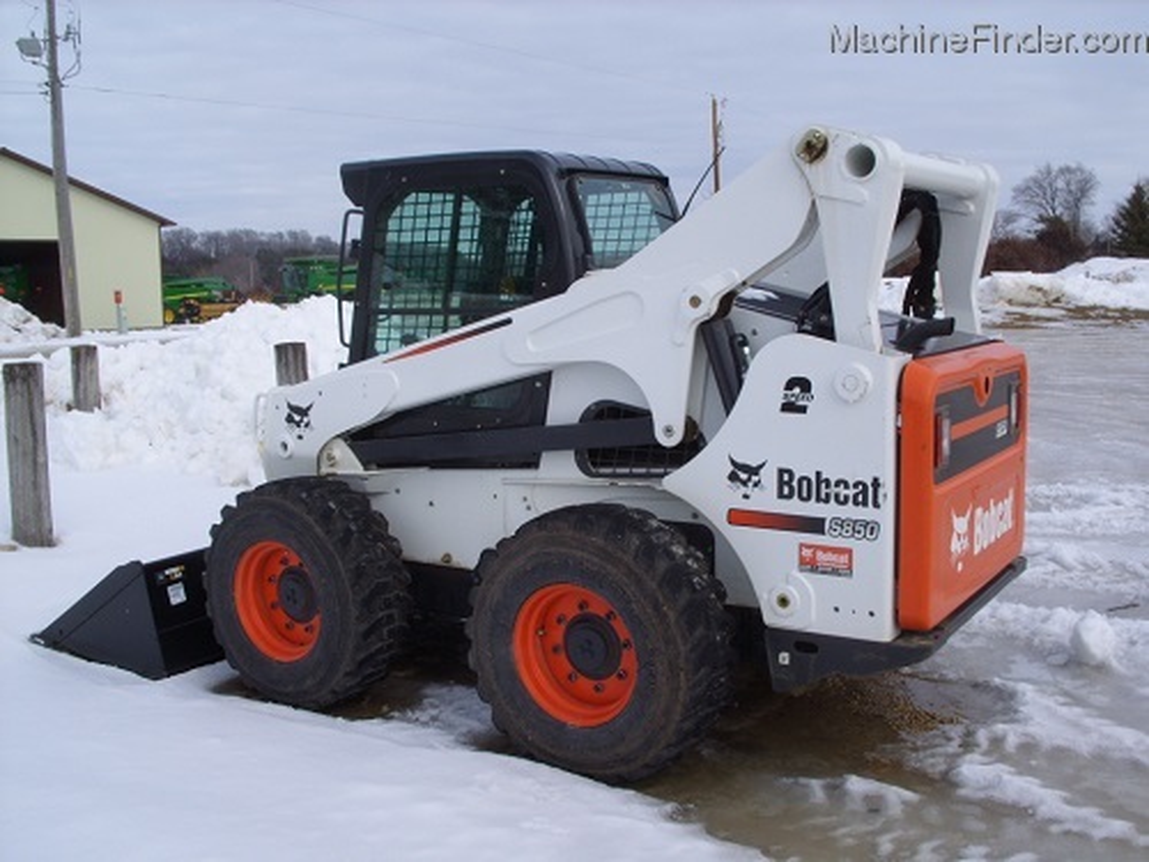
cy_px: 431
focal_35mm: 38
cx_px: 574
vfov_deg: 37.7
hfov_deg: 49.0
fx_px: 1261
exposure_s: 1/309
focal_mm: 7.8
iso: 50
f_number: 7.4
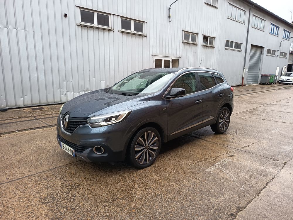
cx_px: 146
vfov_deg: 56.8
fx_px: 203
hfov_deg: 71.6
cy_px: 110
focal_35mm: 24
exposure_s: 1/100
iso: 87
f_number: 1.7
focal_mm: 5.24
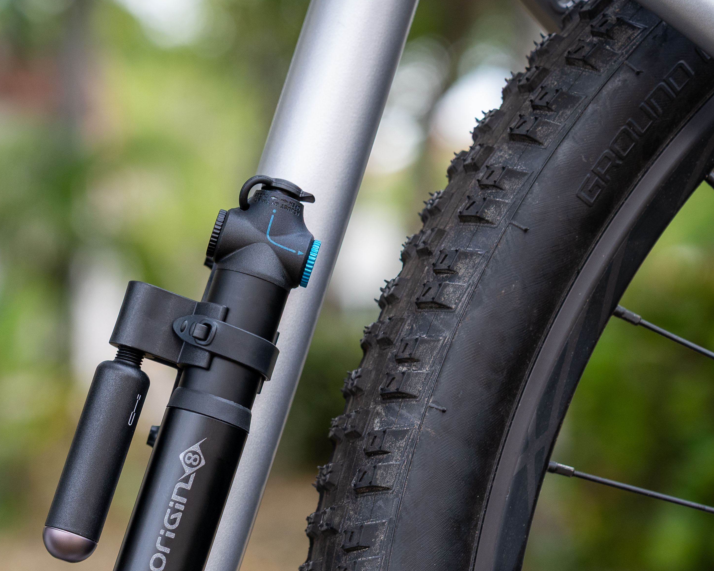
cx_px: 168
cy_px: 433
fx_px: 3064
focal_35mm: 145
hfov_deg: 13.2
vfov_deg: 10.6
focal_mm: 75
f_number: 4
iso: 400
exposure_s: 1/80
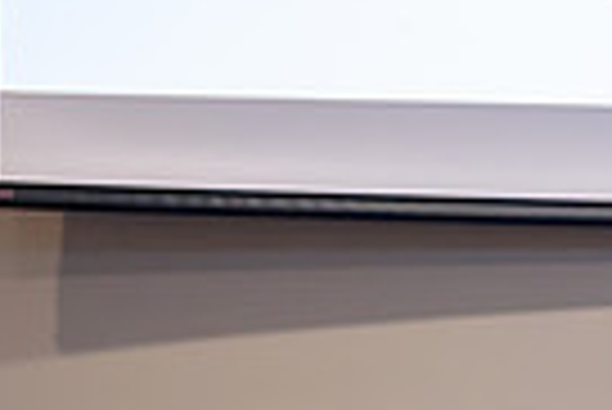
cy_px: 809
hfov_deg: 6.7
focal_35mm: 298
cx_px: 1116
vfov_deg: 4.6
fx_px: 5071
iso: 1000
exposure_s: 1/160
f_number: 2.8
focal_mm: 70
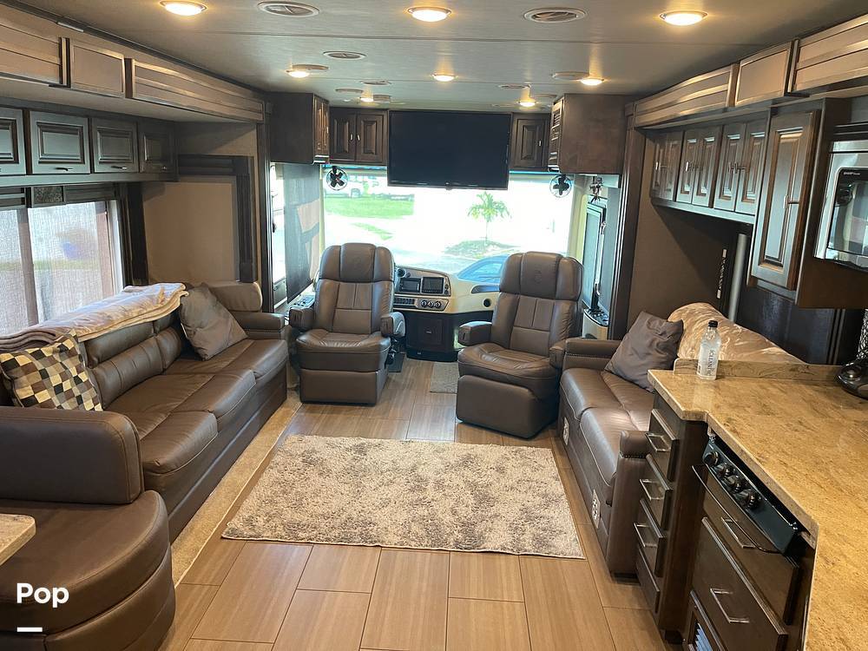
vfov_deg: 53.1
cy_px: 326
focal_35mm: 26
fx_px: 652
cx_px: 434
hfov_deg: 67.3
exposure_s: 1/60
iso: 320
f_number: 1.6
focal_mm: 5.1
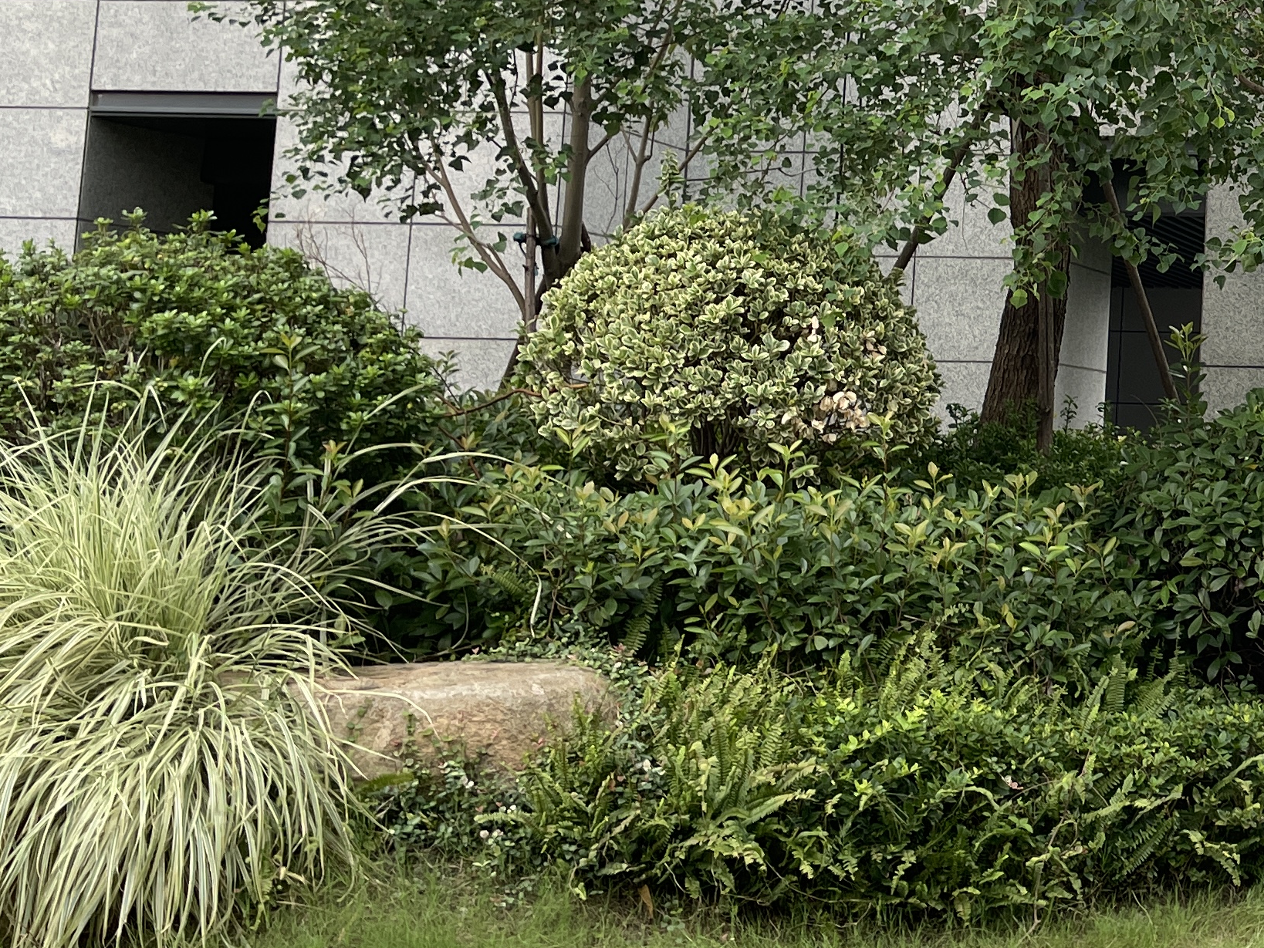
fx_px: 2337
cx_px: 1526
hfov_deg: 26.7
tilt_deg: +6.3
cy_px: 261
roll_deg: -1.7
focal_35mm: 64
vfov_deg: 22.8
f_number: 1.6
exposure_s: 1/135
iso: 32
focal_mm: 4.2
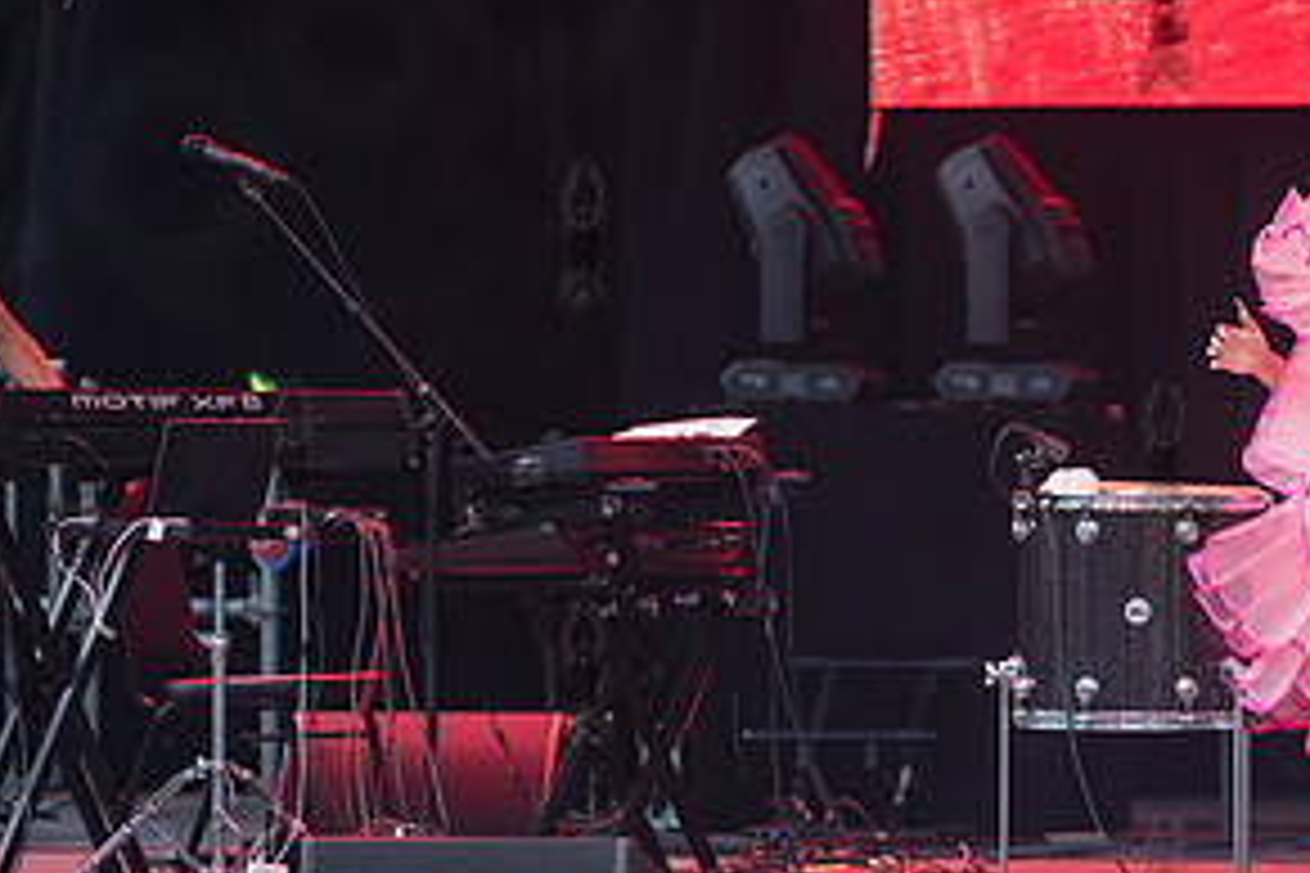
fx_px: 14554
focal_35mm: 400
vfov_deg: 3.4
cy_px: 448
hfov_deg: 5.1
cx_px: 1161
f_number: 4
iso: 1000
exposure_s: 1/320
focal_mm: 200
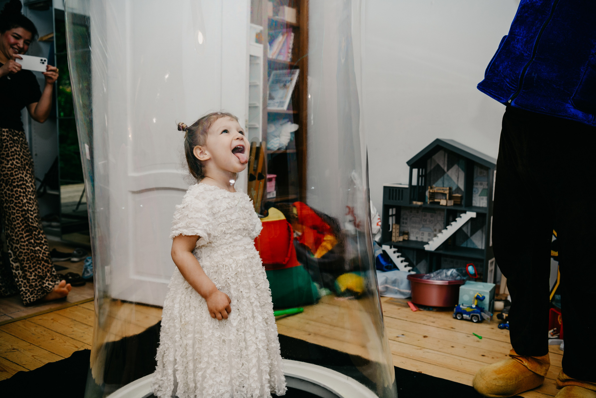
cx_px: 298
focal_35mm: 32
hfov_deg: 58.7
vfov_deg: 41.1
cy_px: 199
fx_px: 530
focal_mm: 32
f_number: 3.5
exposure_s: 1/160
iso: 160
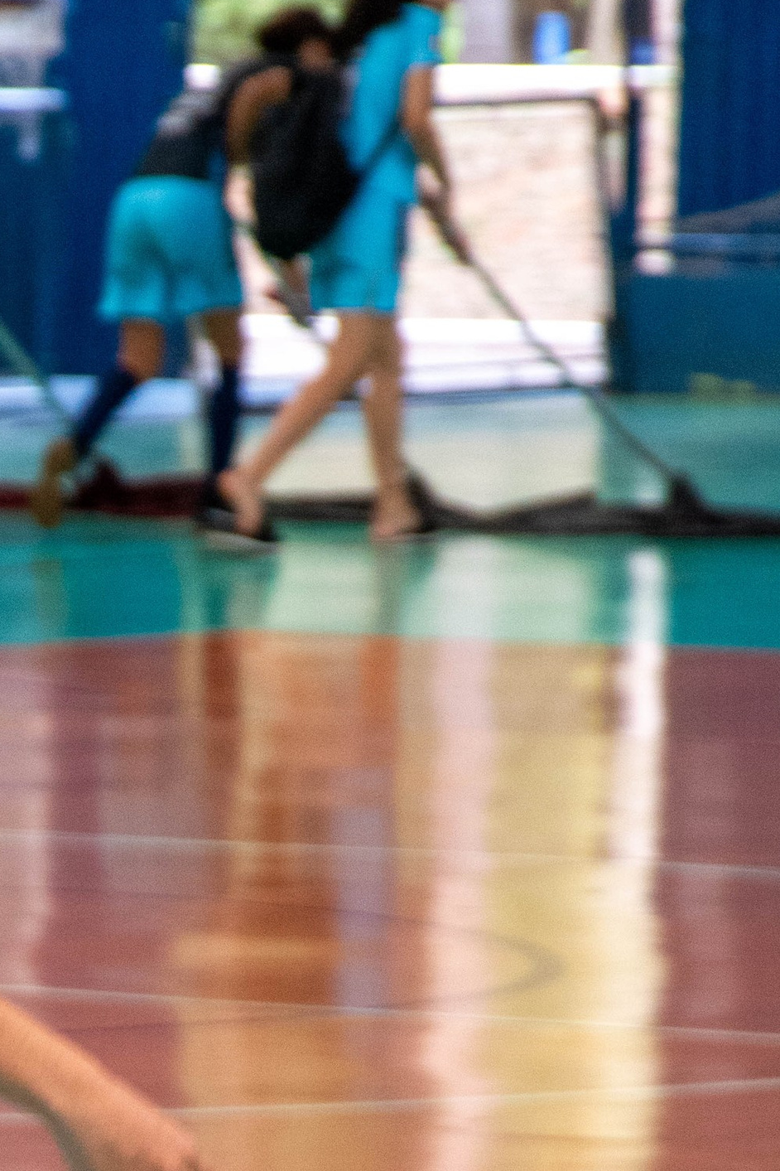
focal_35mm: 428
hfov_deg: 3.2
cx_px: -267
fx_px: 13909
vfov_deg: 4.8
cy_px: 1072
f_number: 5.6
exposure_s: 1/160
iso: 1600
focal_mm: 105
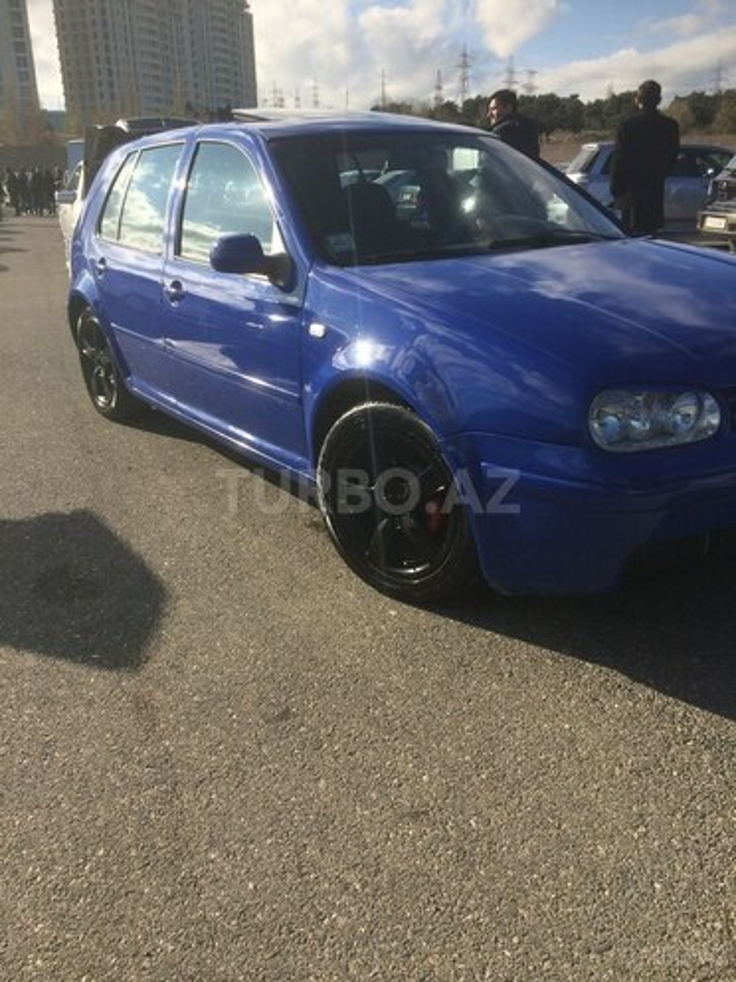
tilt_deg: -22.8
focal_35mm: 29
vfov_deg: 61.7
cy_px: 491
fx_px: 822
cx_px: 368
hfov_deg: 48.2
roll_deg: +0.9
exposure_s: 1/1866
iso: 32
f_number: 2.2
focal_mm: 4.15
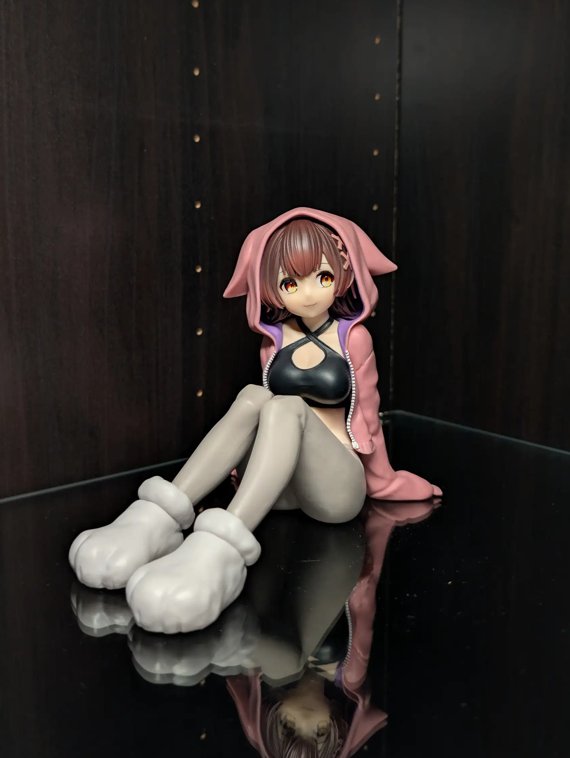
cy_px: 313
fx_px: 745
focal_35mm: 34
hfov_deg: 41.9
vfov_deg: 53.6
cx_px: 271
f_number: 1.68
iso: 47
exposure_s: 1/25.6
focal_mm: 6.9
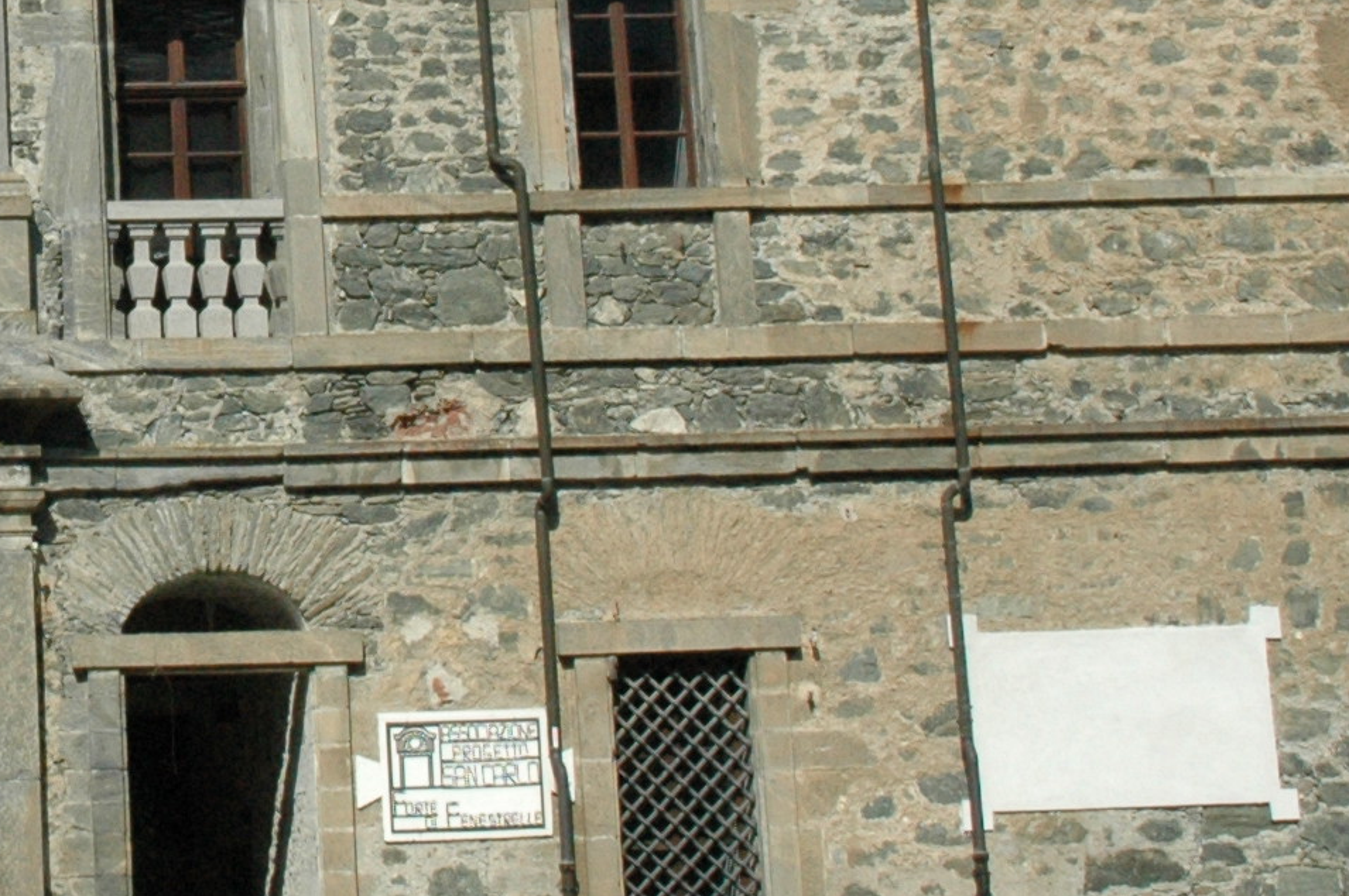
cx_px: -158
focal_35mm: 85
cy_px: 111
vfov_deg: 15.9
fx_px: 3182
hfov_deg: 22.5
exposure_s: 1/800
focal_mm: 18
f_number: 14
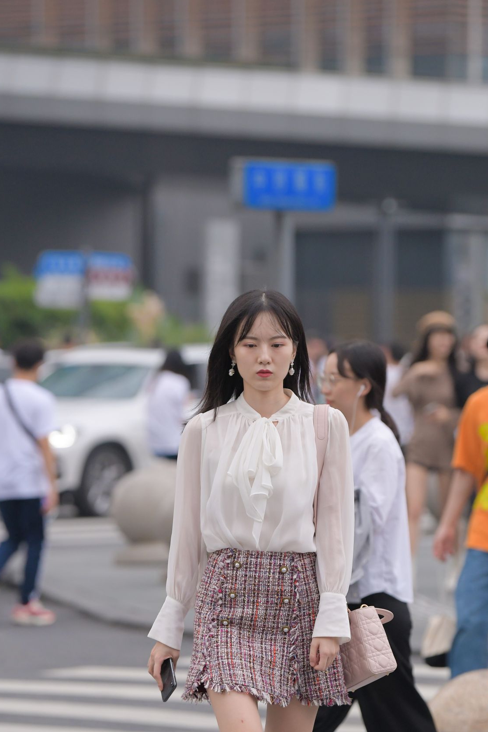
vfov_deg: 8.2
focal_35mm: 252
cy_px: 572
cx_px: 268
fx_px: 5123
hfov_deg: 5.5
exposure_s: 1/640
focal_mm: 155
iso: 800
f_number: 3.5
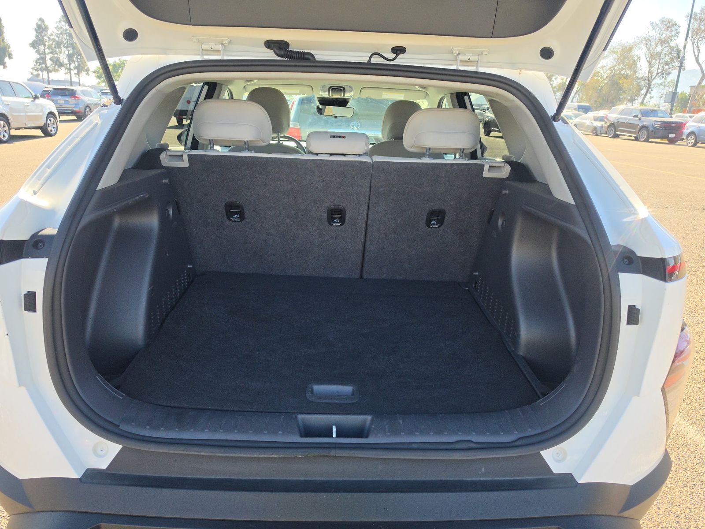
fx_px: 468
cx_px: 352
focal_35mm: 23
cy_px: 264
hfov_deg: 73.9
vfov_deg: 58.9
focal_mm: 6.5
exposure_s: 1/1718
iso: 63
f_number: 1.4
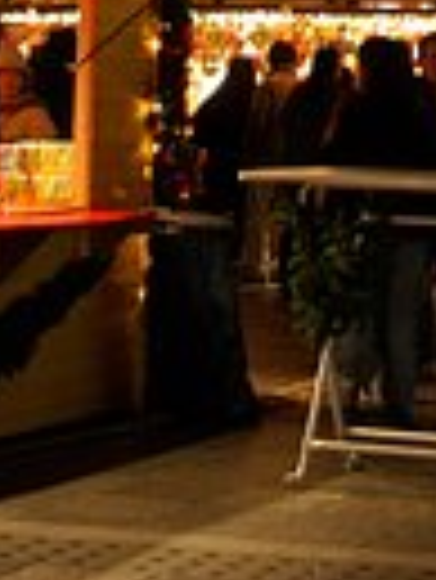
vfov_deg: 12.8
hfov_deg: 9.9
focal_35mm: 149
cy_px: -160
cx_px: 485
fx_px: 2498
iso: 400
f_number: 4
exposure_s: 1/2.5
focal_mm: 26
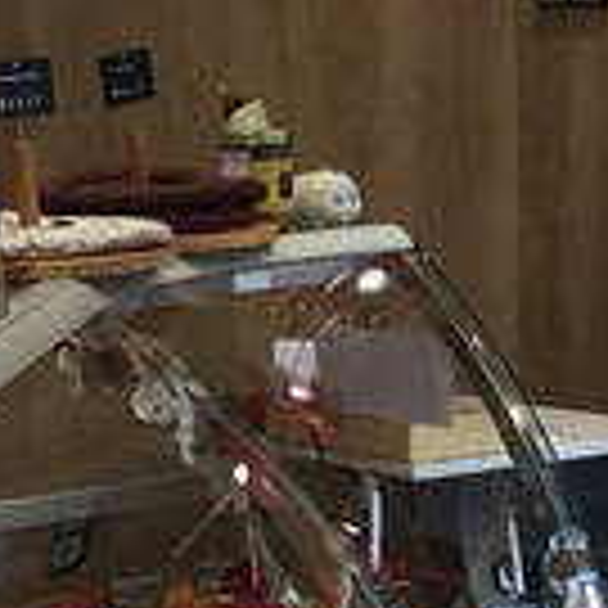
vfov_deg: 11.5
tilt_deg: -6.4
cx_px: 770
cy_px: 369
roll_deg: -0.8
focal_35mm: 152
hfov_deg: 11.2
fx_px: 3020
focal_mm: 4.15
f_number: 2.2
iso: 32
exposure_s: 1/100
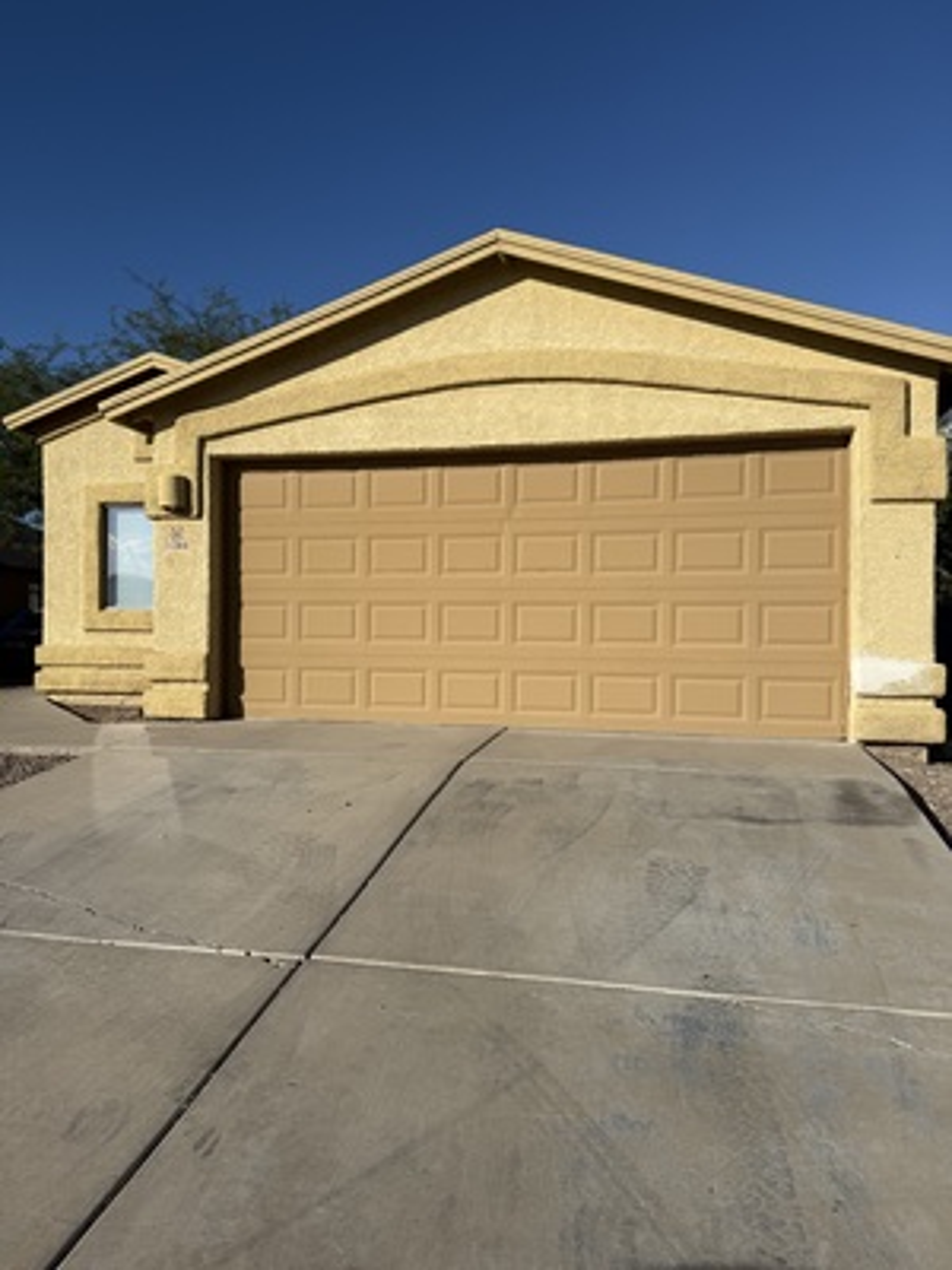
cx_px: 476
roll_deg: -0.1
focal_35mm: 24
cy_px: 635
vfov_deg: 71.6
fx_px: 880
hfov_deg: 56.8
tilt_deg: +0.0
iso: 80
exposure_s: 1/8130
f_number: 1.78
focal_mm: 6.76
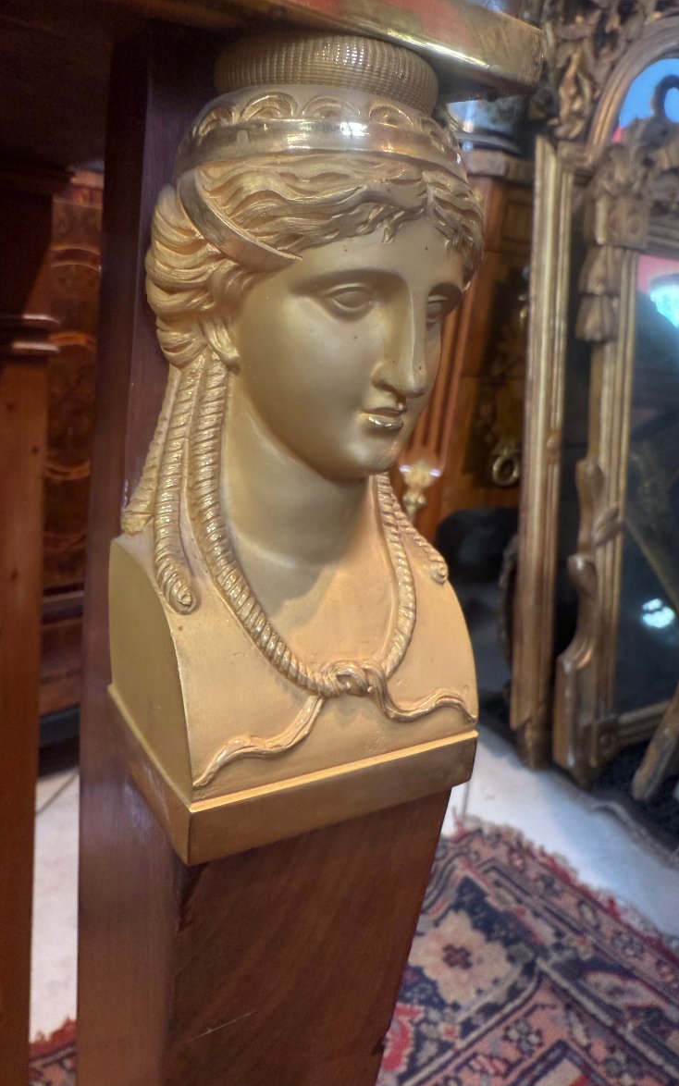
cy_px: 553
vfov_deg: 70.4
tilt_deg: -16.3
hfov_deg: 47.6
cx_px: 312
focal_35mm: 26
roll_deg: -6.3
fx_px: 770
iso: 500
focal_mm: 2.22
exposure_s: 1/50
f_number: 2.2
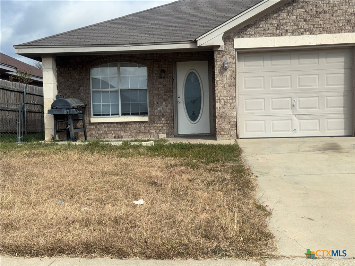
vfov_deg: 30.3
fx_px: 492
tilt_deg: -1.8
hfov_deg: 39.7
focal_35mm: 48
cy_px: 133
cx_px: 178
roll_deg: +1.4
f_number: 1.78
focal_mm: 6.76
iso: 80
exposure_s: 1/5376
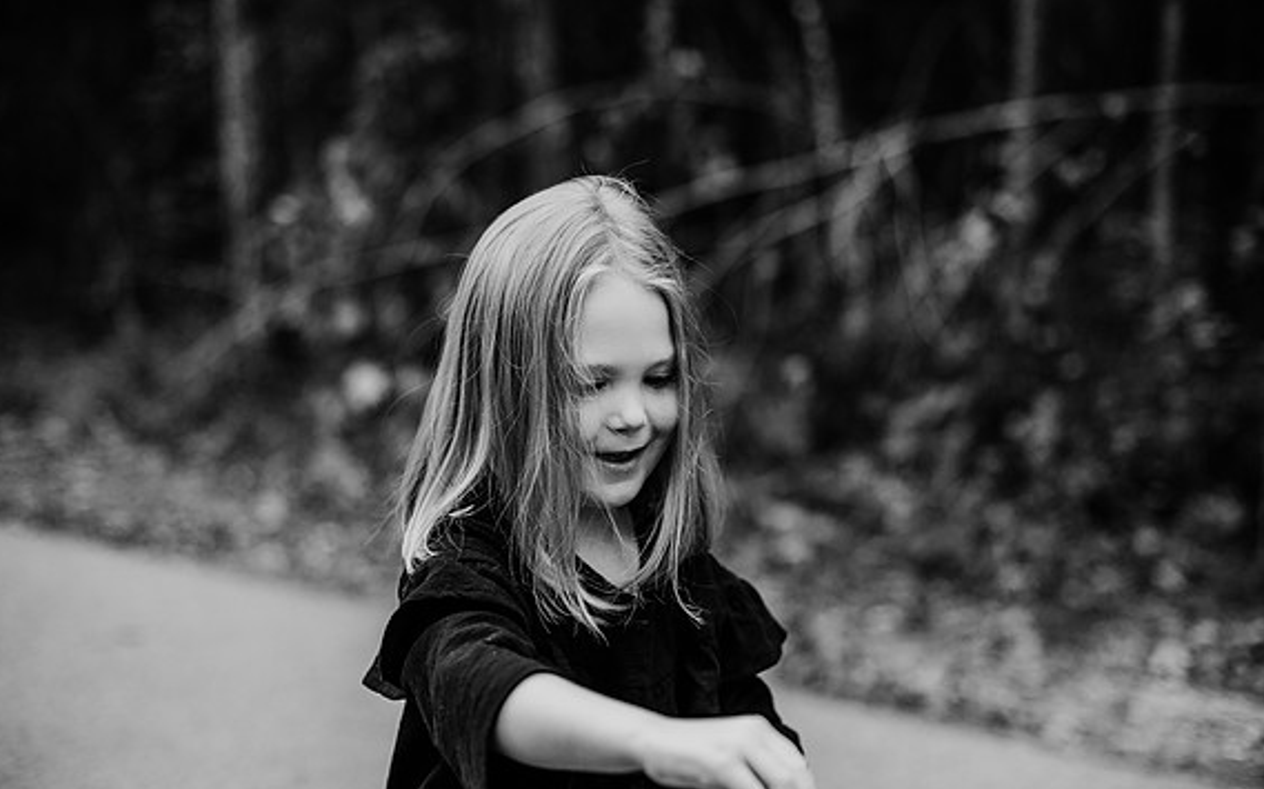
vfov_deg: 24.8
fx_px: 1790
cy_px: 403
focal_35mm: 52
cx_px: 629
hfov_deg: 38.9
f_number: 2.2
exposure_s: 1/800
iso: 320
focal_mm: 50
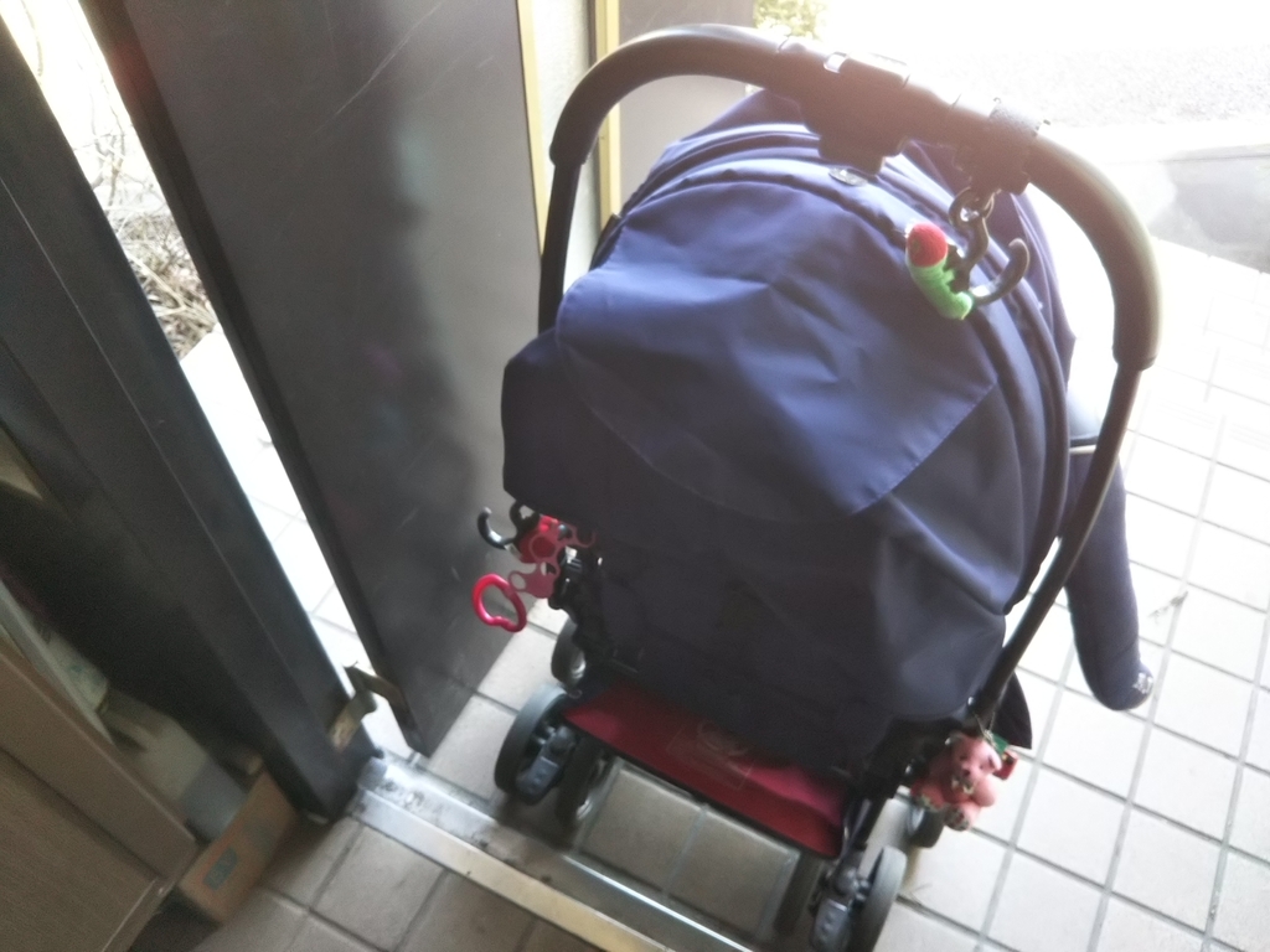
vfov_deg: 46.8
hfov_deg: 60.0
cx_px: 635
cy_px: 476
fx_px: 1101
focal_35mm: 30
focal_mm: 4
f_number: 2.2
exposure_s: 1/30
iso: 100
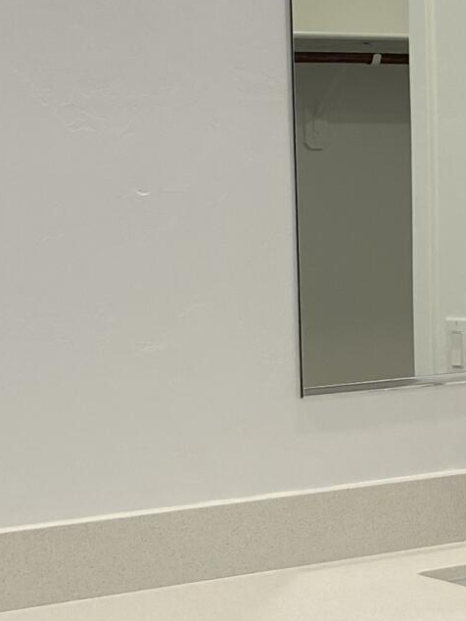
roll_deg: +1.2
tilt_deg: -5.0
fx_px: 2206
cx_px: 421
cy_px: 323
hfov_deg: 12.0
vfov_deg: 16.0
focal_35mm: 123
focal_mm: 4.25
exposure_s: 1/120
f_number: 1.8
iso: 80
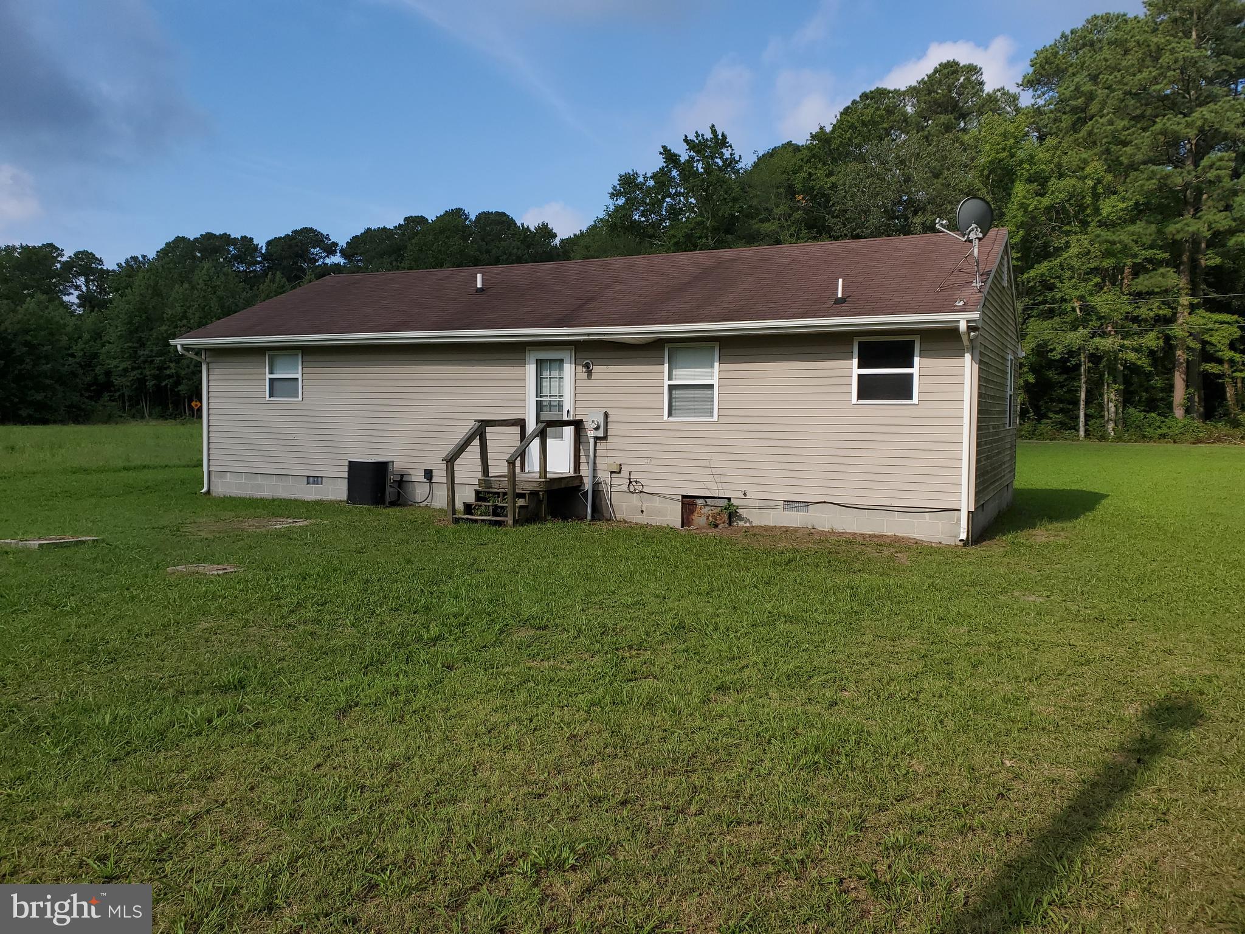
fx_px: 935
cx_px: 622
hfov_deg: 67.3
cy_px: 467
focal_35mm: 26
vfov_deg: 53.1
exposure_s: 1/1550
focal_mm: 4.3
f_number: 2.4
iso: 50
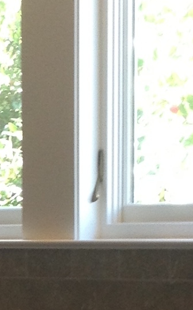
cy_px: 451
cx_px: -248
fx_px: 1895
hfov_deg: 5.6
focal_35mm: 225
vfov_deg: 9.1
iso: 64
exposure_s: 1/40
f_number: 2.4
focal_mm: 4.28
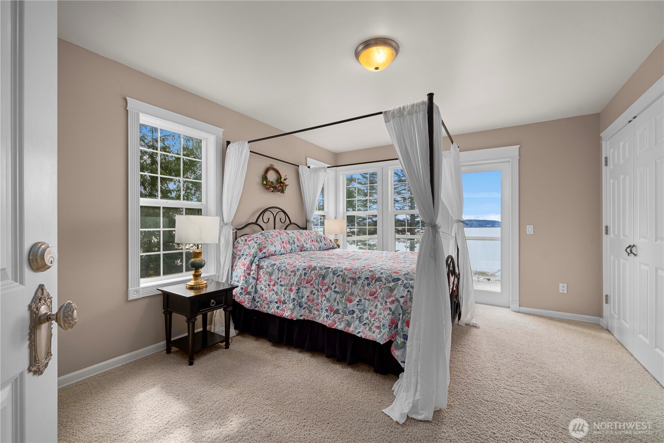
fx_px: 258
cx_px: 332
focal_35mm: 14
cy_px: 222
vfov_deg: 81.2
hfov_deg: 104.3
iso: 320
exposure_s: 1/30
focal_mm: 14
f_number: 6.7
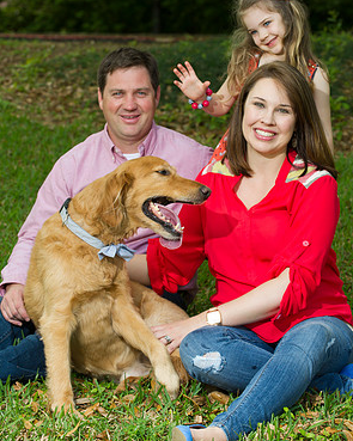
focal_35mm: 120
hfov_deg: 12.8
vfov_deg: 16.0
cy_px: 200
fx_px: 1568
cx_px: 176
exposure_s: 1/160
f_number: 5.6
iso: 400
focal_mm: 105
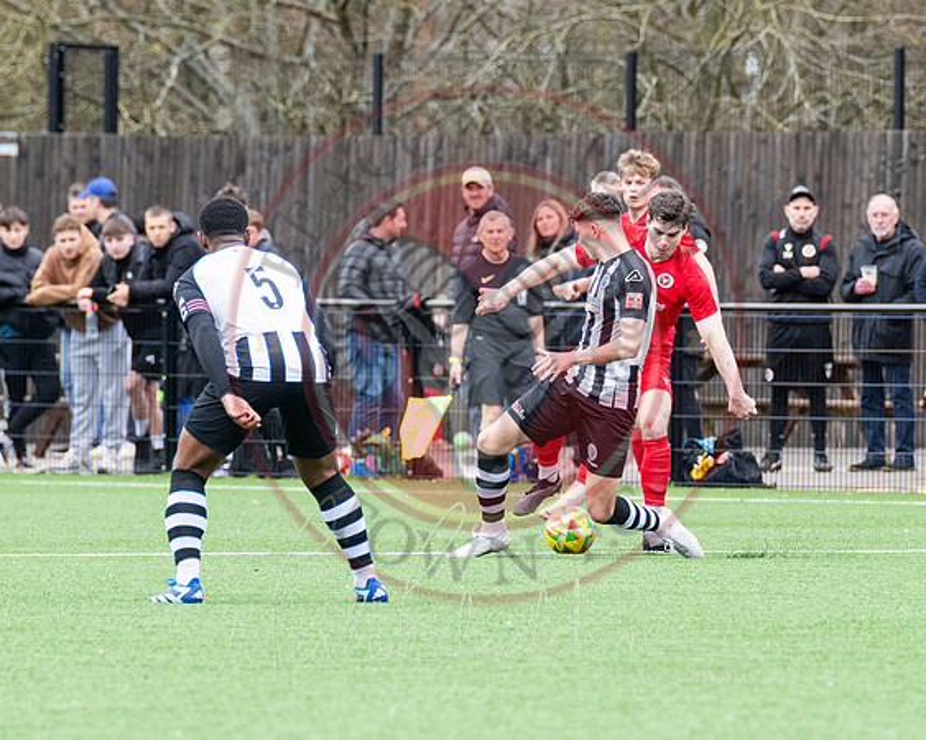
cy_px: 341
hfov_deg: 3.6
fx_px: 14800
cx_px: 688
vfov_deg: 2.9
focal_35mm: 540
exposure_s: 1/1250
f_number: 4
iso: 800
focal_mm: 200
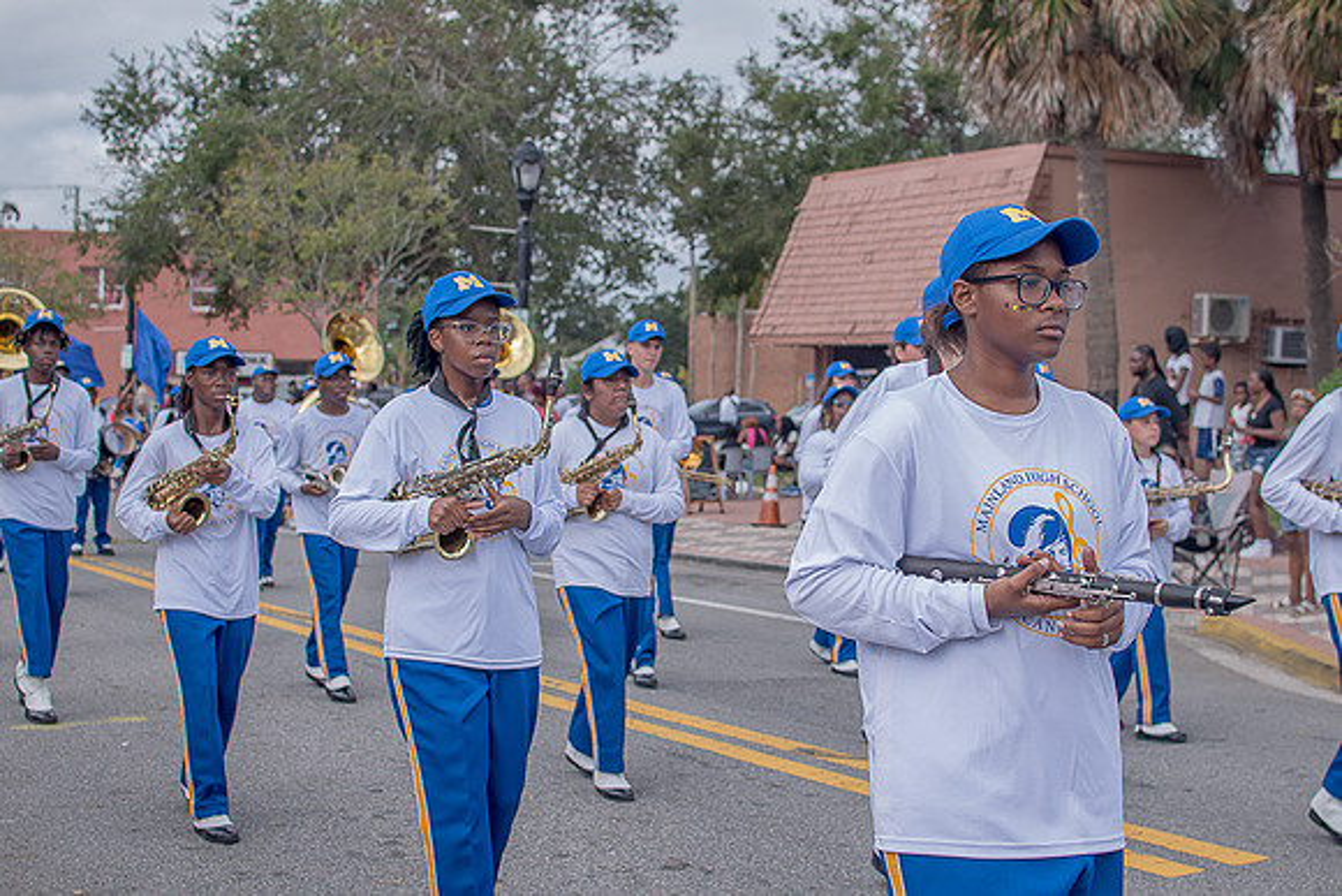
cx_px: 671
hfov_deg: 38.2
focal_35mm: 52
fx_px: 1939
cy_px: 448
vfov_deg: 26.0
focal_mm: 35
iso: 100
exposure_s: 1/500
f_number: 4
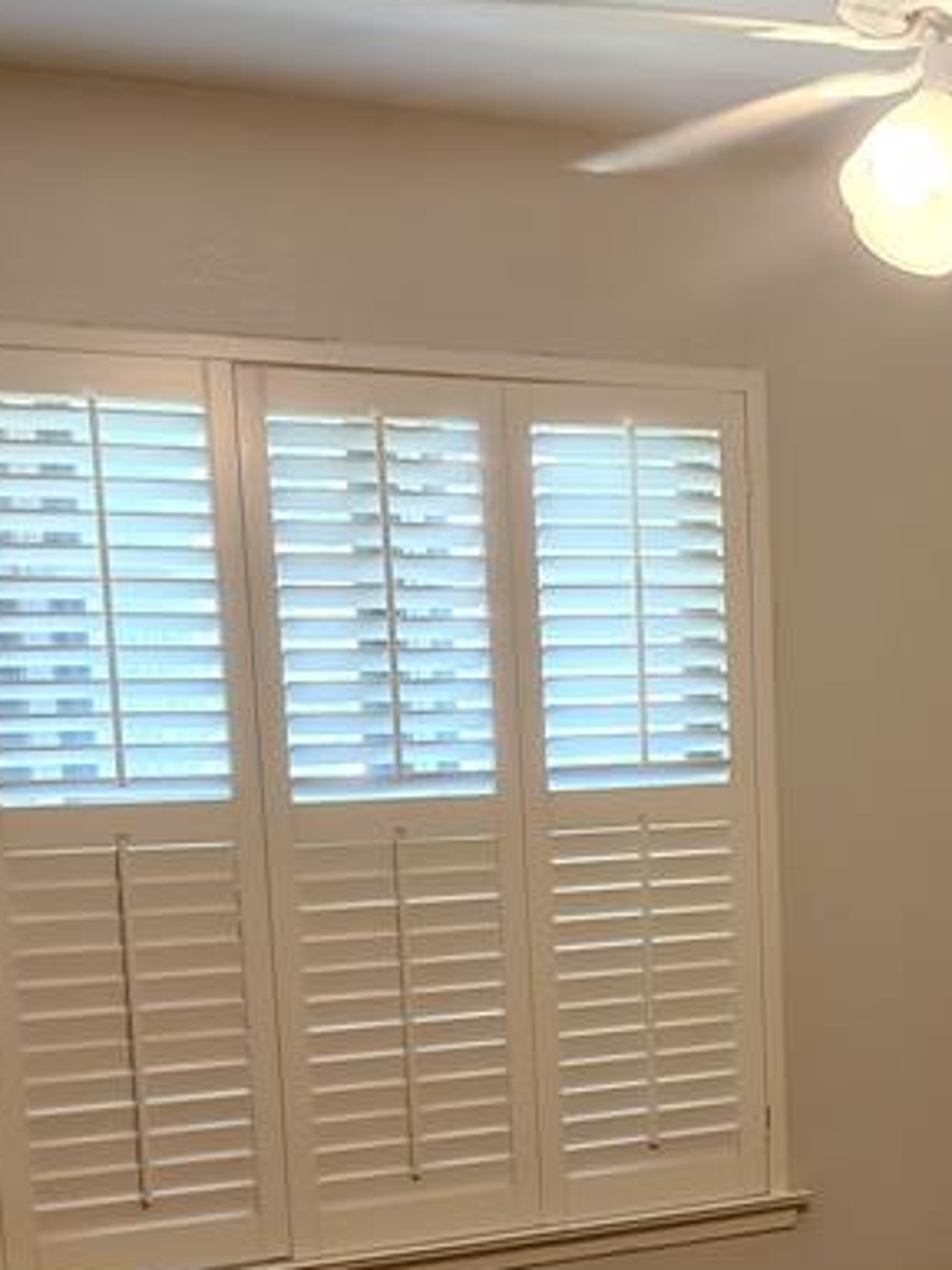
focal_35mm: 64
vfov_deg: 29.6
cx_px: 1088
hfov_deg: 21.6
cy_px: 999
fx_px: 2347
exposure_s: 1/120
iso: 1193
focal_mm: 5.56
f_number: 1.8
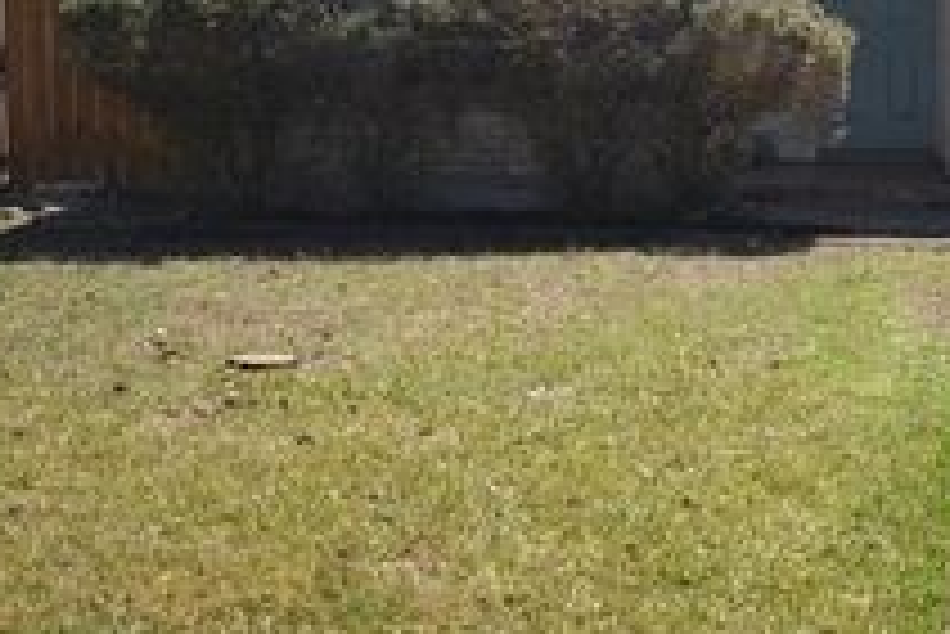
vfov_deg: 18.8
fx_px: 1875
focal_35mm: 71
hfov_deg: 26.8
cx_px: 968
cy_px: 25
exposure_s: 1/200
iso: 100
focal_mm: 20
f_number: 7.1
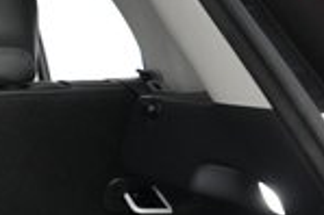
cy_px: 254
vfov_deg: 11.6
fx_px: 1043
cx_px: -259
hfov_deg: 15.3
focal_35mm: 116
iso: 4000
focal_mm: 27
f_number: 2.8
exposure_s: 1/160
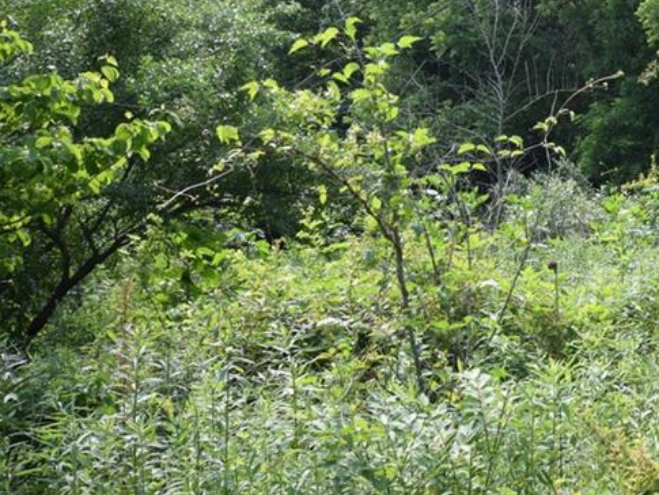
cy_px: 98
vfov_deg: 20.0
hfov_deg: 25.3
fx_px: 1390
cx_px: 664
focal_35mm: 73
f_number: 8
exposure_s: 1/250
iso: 400
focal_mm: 24
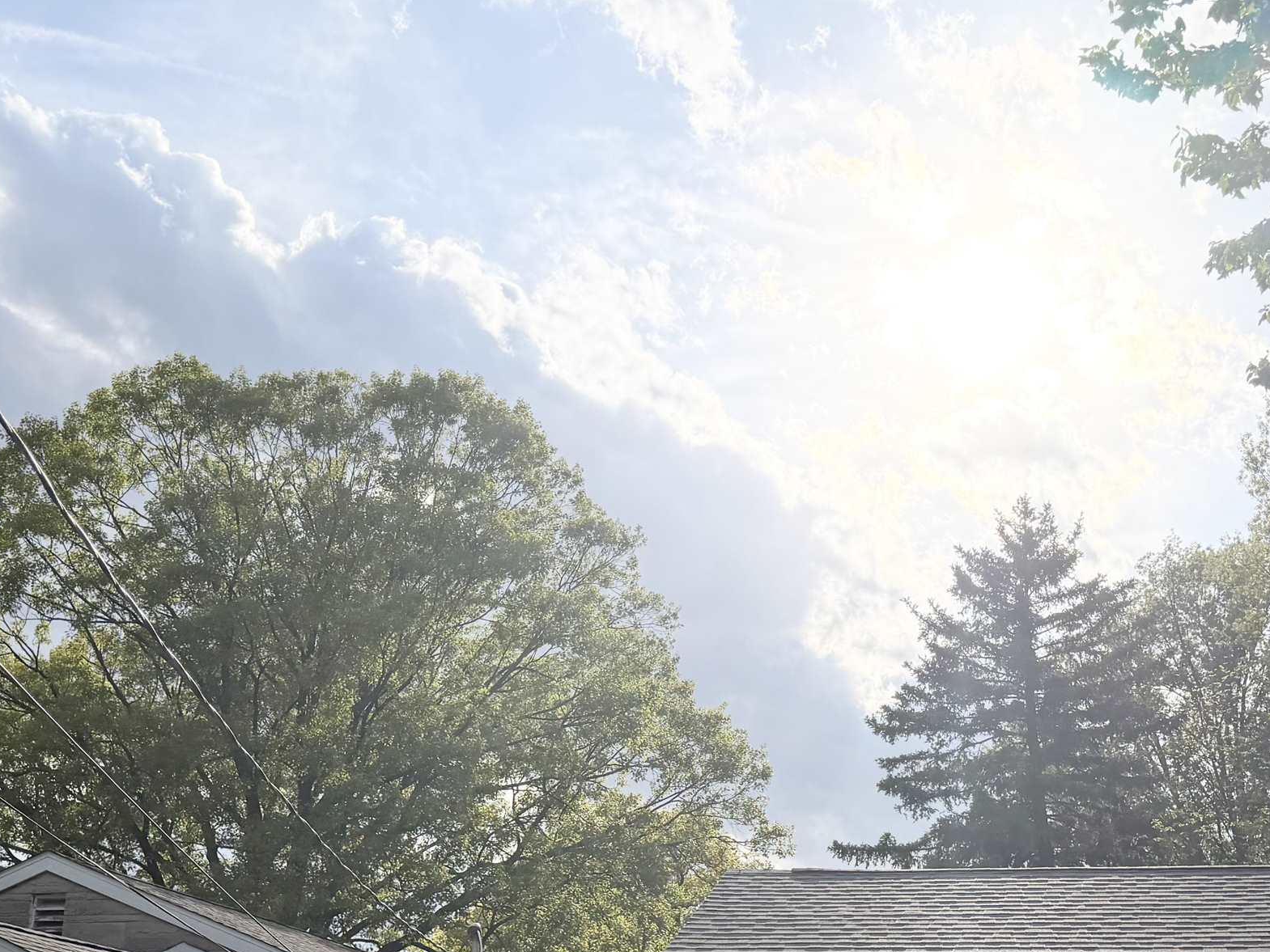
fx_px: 1724
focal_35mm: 47
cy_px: 840
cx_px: 640
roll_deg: -1.1
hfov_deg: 40.4
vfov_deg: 29.7
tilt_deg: +10.4
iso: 100
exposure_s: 1/11905
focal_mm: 6.76
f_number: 1.78
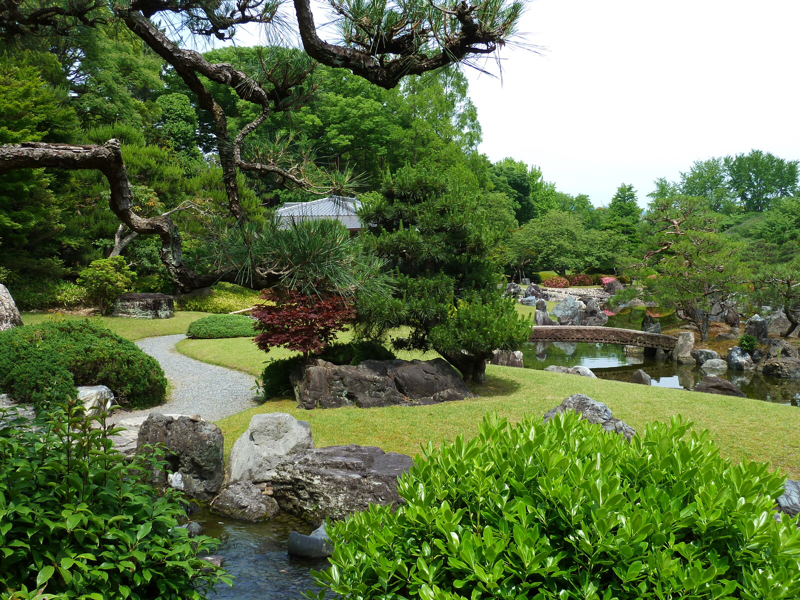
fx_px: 855
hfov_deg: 50.1
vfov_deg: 38.7
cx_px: 400
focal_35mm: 37
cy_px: 300
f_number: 4
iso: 80
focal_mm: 6.1
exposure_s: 1/320
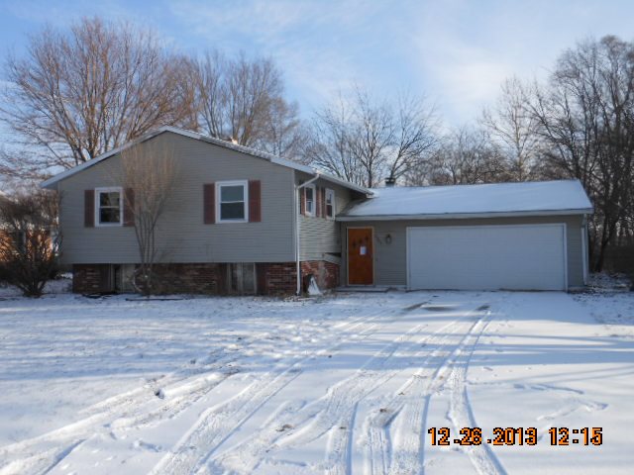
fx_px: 604
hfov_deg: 55.4
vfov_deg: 42.9
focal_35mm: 33
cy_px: 238
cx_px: 317
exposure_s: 1/640
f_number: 4
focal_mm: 5.9
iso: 80
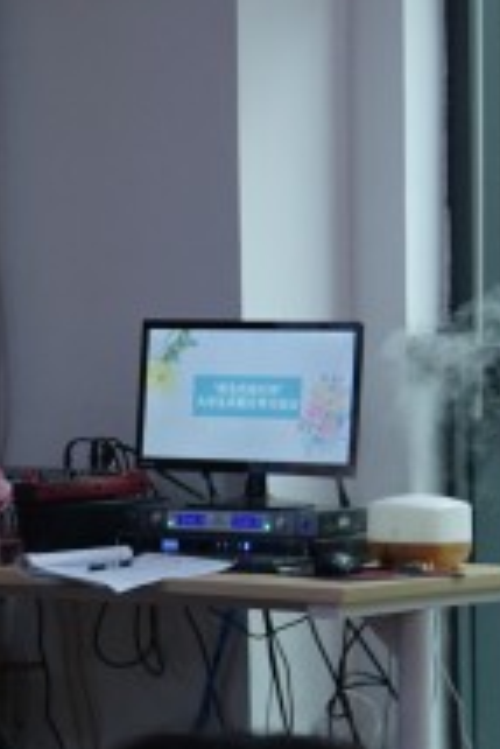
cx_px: -846
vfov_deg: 10.6
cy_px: 558
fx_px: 4035
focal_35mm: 194
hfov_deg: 6.6
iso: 320
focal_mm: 18.92
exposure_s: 1/60
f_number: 3.2
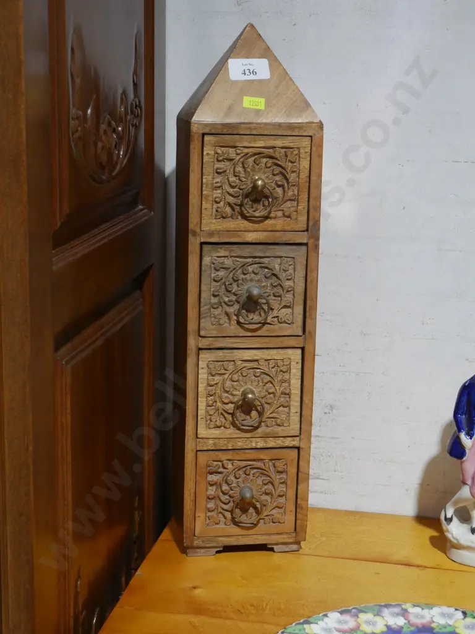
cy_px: 317
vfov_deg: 30.3
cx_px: 238
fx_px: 1171
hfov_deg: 22.9
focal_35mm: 64
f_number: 5.4
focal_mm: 32
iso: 1000
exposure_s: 1/80
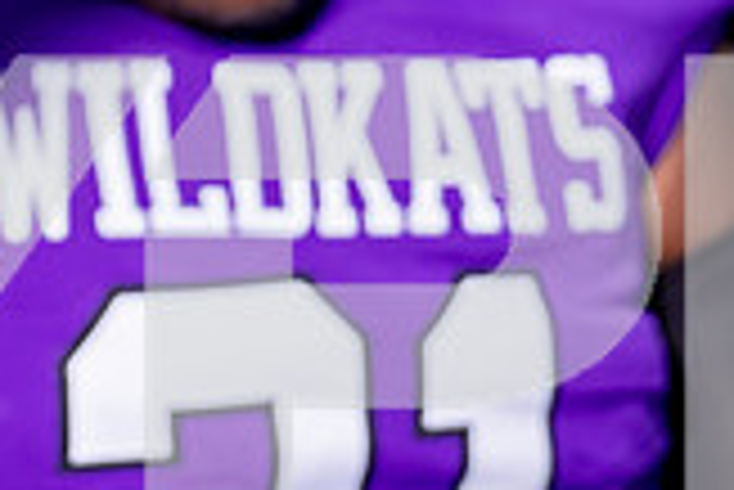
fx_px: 4877
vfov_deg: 5.7
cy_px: -249
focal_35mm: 239
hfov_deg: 8.6
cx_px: 72
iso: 100
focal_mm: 61
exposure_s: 1/1250
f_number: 4
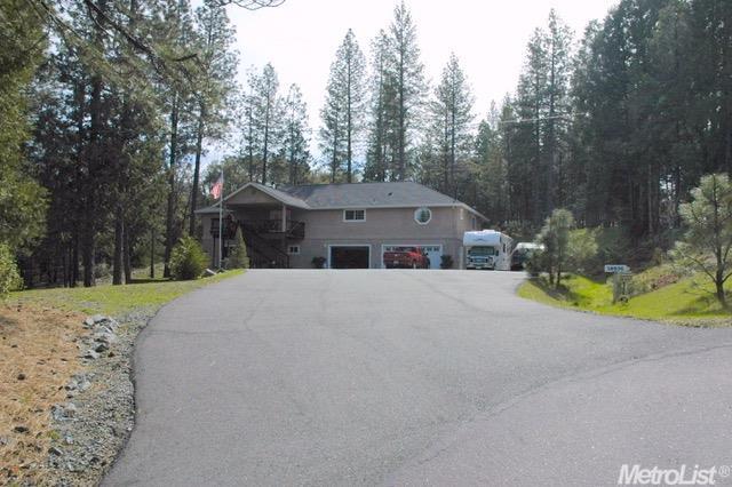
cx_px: 366
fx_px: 549
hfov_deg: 67.4
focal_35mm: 27
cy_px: 244
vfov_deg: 47.9
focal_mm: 18
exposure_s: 1/1000
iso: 400
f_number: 8
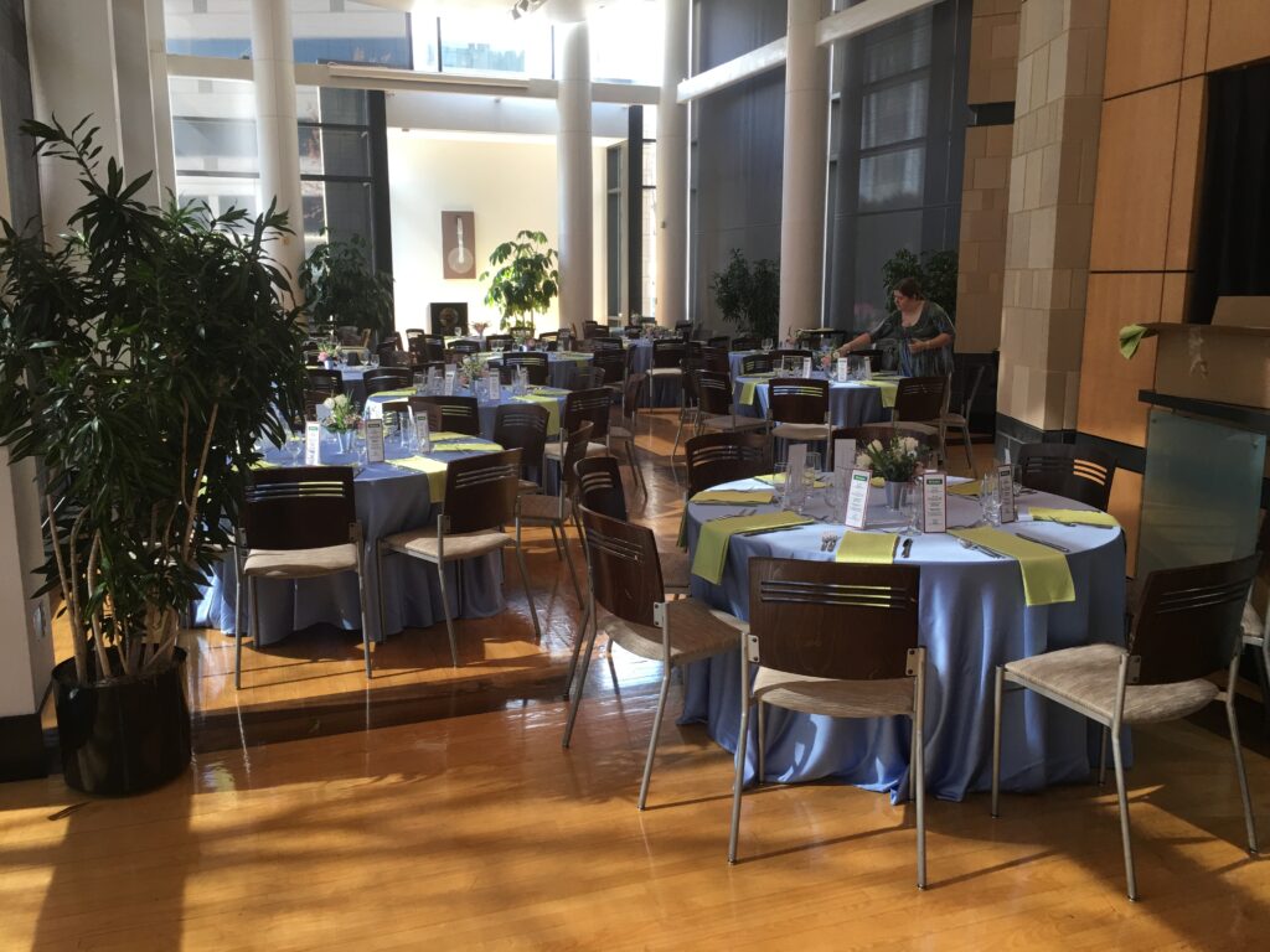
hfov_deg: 61.7
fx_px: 1064
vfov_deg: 48.2
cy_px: 476
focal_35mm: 29
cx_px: 635
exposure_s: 1/30
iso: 25
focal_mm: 4.15
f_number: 2.2
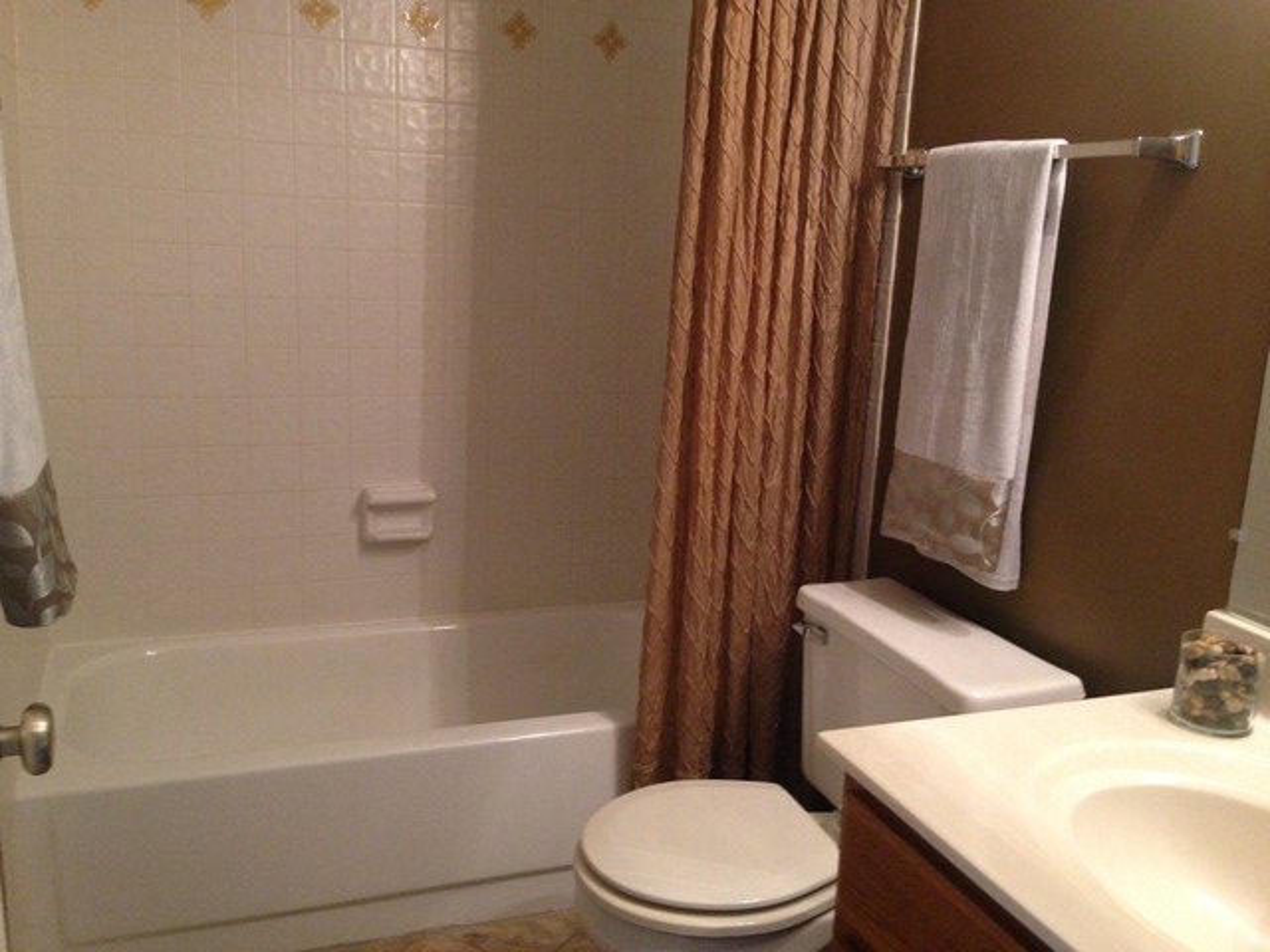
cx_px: 635
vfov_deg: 42.9
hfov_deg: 55.4
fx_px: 1211
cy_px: 476
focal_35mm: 33
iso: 200
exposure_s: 1/20
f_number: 2.4
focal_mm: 4.12
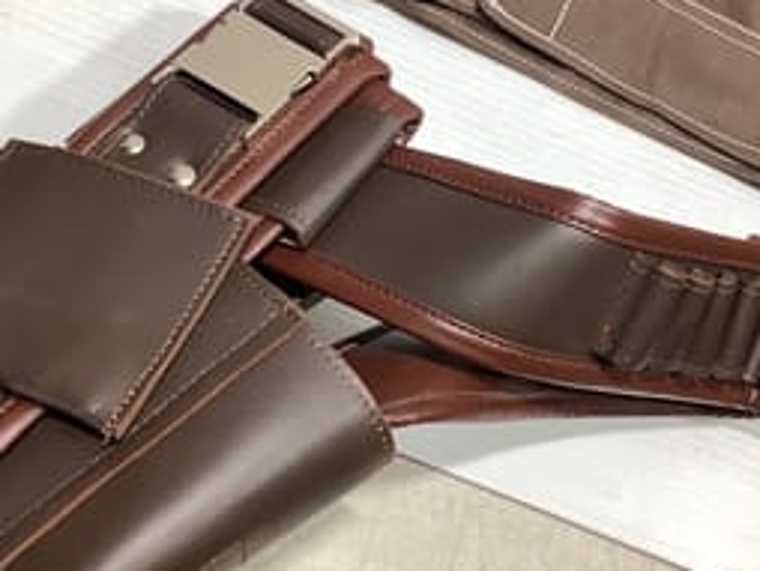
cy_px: 214
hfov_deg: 31.6
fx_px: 1341
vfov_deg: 24.0
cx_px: 413
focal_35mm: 61
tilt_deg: -73.0
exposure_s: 1/50
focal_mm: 3.3
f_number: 2.4
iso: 50
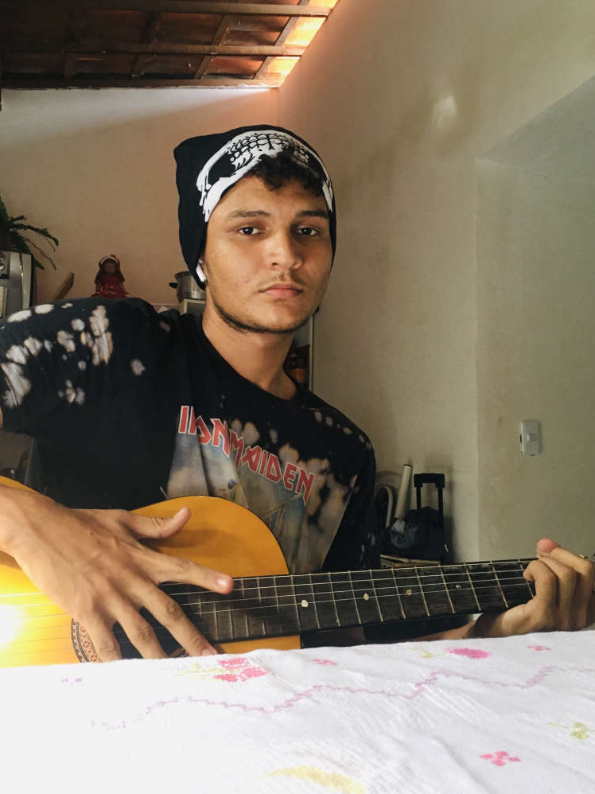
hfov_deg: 45.4
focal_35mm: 31
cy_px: 398
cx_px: 304
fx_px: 711
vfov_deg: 58.4
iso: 160
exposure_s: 1/30
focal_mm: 4.15
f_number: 2.2
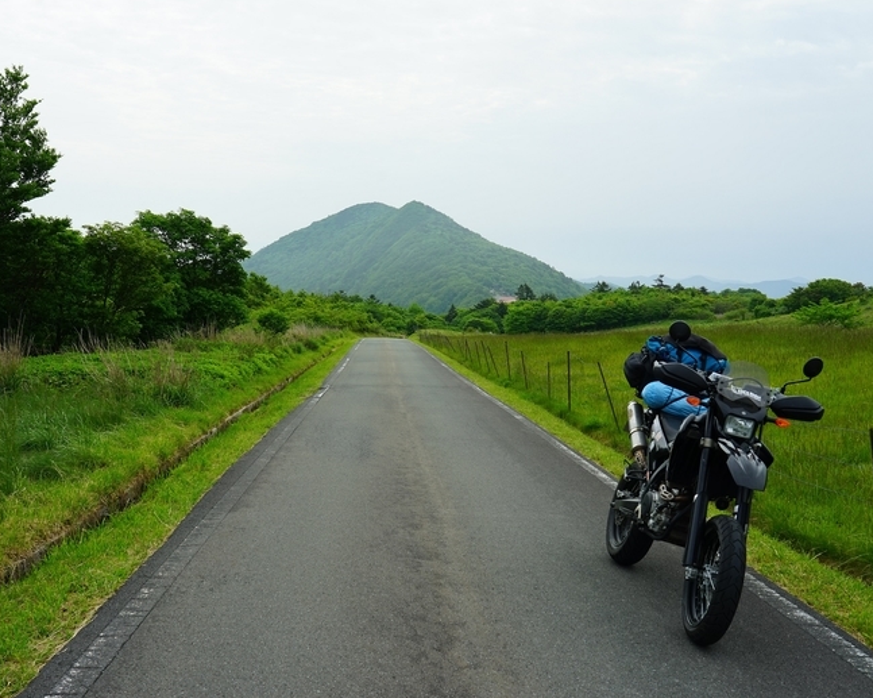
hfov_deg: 50.2
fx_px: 930
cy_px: 356
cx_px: 398
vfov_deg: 41.1
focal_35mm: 36
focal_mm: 31
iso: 100
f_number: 9
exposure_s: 1/100
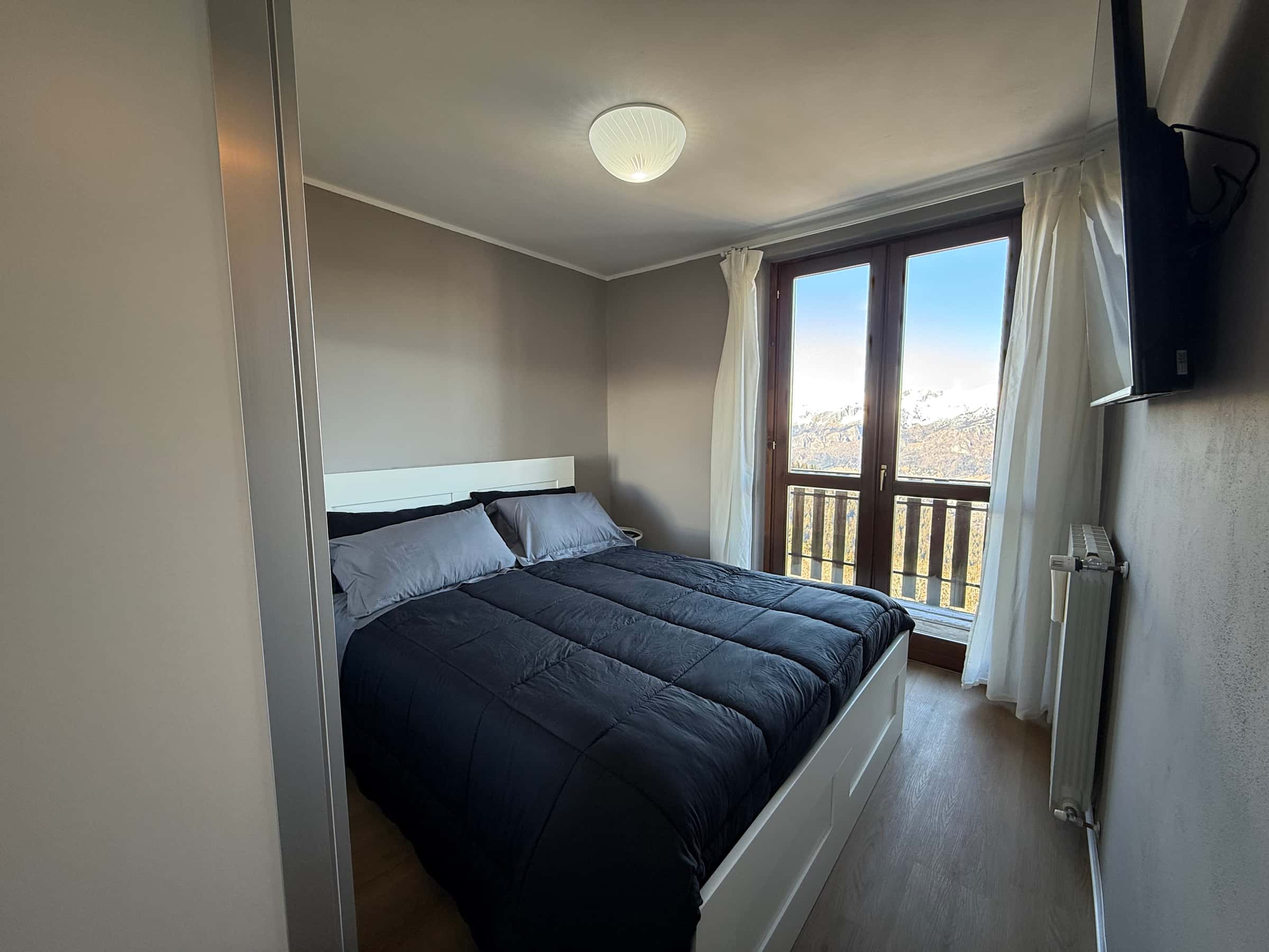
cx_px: 634
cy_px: 476
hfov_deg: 102.1
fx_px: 513
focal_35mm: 14
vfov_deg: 85.7
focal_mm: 2.22
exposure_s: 1/99
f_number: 2.2
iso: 125
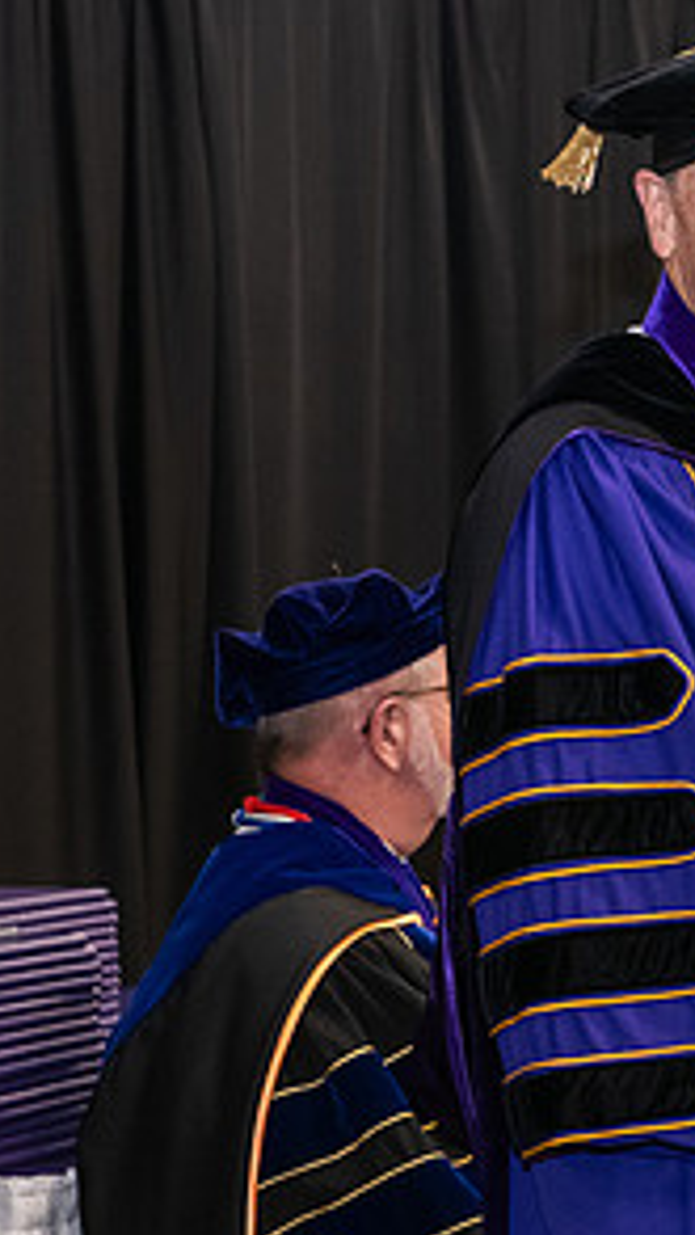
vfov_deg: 15.7
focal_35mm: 137
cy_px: 571
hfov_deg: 8.7
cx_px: 901
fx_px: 4485
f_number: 5
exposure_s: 1/125
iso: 2500
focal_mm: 66
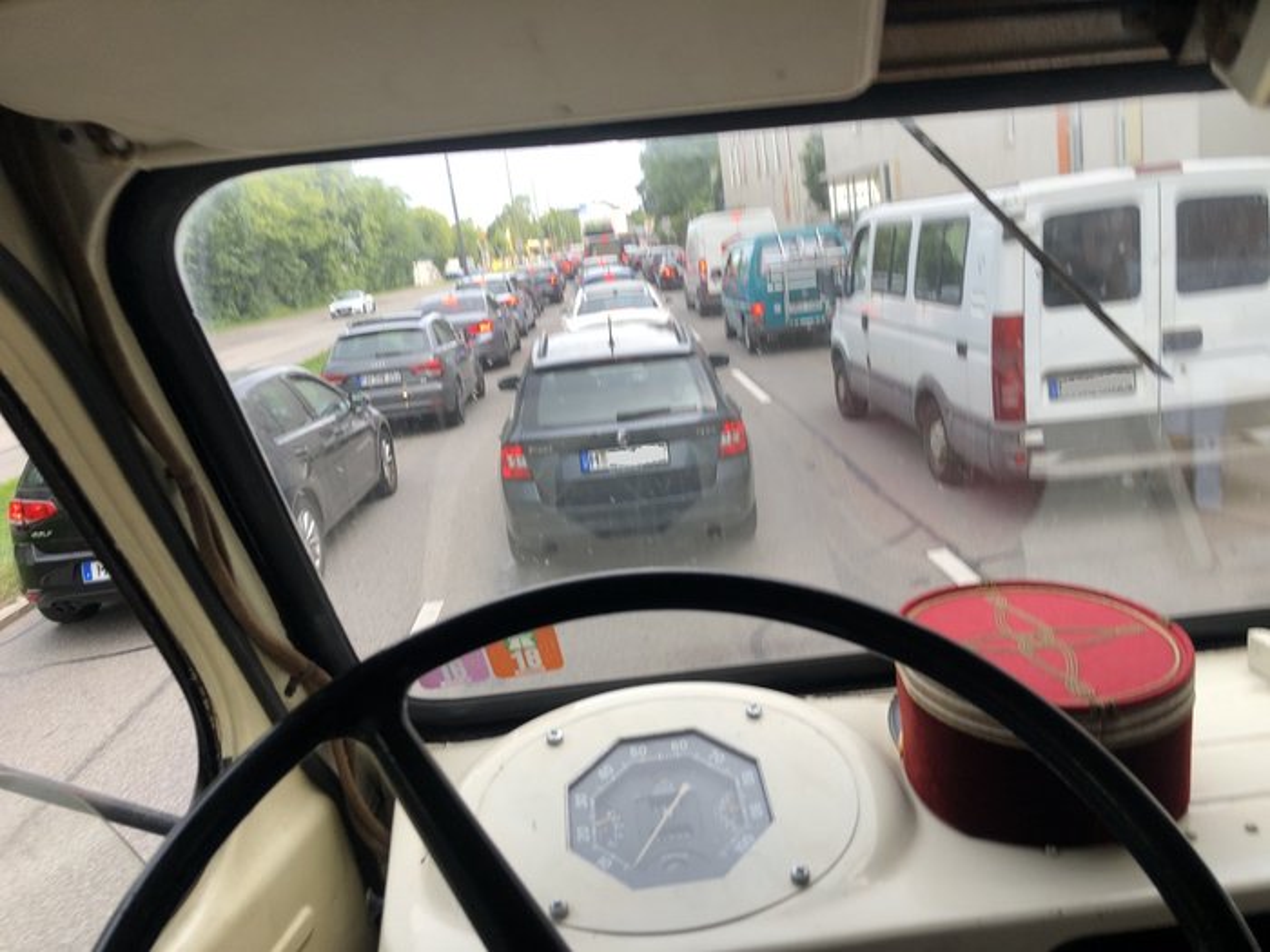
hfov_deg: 63.4
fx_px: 1027
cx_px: 635
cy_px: 476
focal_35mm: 28
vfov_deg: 49.7
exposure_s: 1/203
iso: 20
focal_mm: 3.99
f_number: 1.8
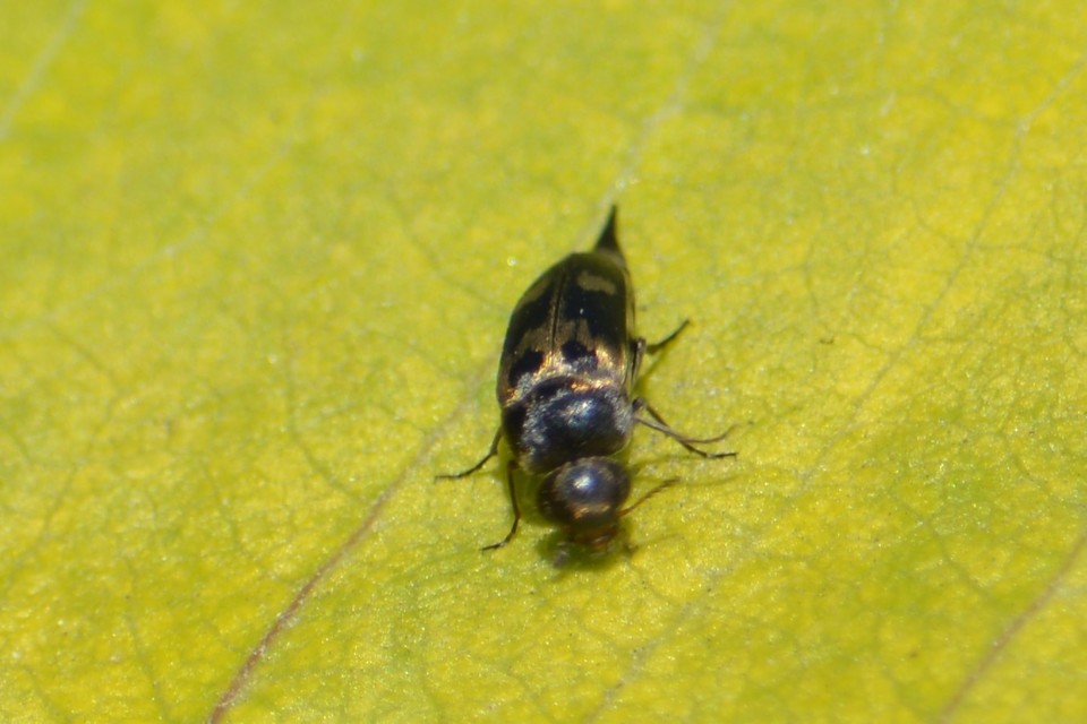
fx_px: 13586
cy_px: 362
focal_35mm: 450
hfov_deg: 4.6
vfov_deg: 3.1
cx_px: 544
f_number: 8
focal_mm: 300
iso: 100
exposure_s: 1/320
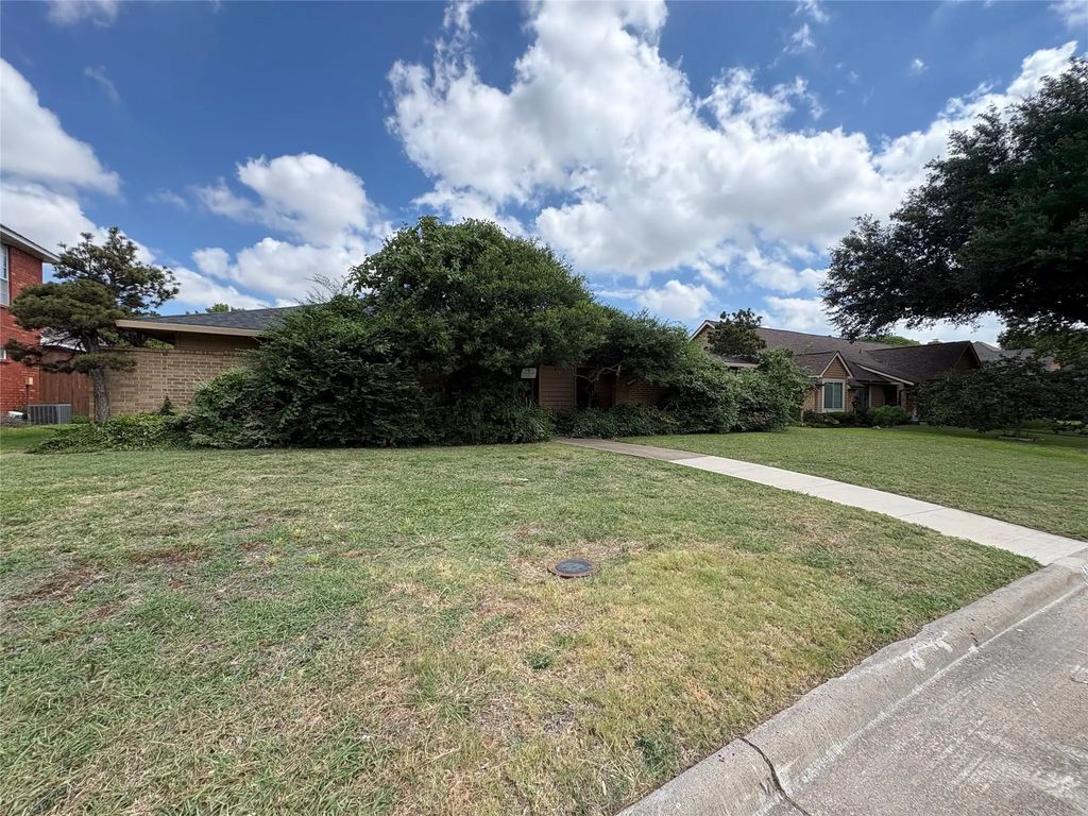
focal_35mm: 14
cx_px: 544
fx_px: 440
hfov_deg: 102.1
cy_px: 408
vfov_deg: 85.7
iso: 64
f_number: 2.2
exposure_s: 1/1094
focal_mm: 2.22
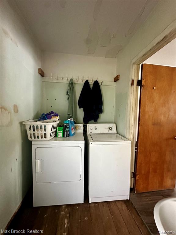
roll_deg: -1.4
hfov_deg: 85.7
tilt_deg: -2.6
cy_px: 118
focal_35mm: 14
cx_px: 88
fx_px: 95
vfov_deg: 102.1
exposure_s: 1/60
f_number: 2.2
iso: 1000
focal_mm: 2.22
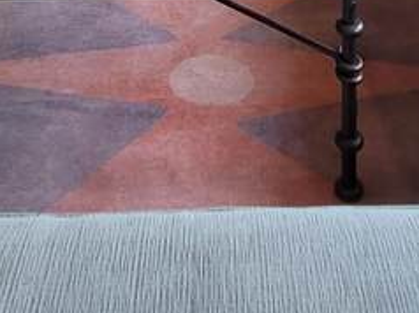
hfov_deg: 27.8
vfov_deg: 14.1
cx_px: 210
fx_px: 846
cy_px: -447
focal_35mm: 70
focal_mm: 1.74
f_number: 2.2
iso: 64
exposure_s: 1/60
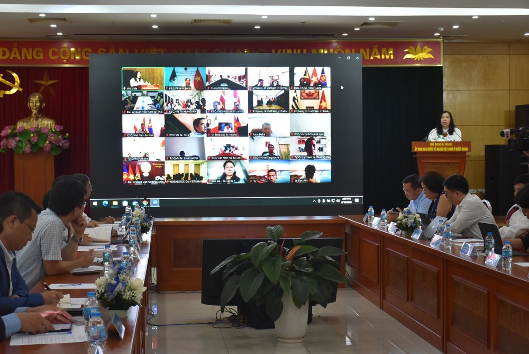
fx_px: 926
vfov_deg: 21.6
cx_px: 264
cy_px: 177
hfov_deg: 31.9
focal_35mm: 63
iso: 800
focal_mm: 42
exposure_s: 1/100
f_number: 5
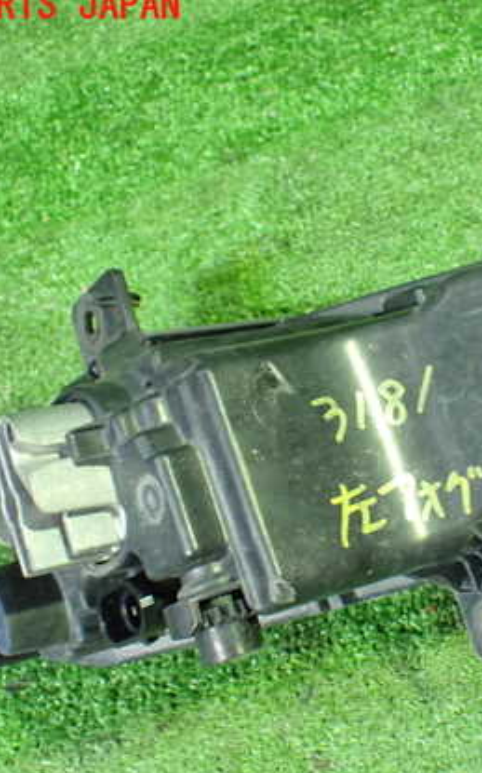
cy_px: 402
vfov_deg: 43.5
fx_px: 968
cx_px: 400
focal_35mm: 46
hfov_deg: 27.3
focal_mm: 5.4
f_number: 2.3
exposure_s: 1/30
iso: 800
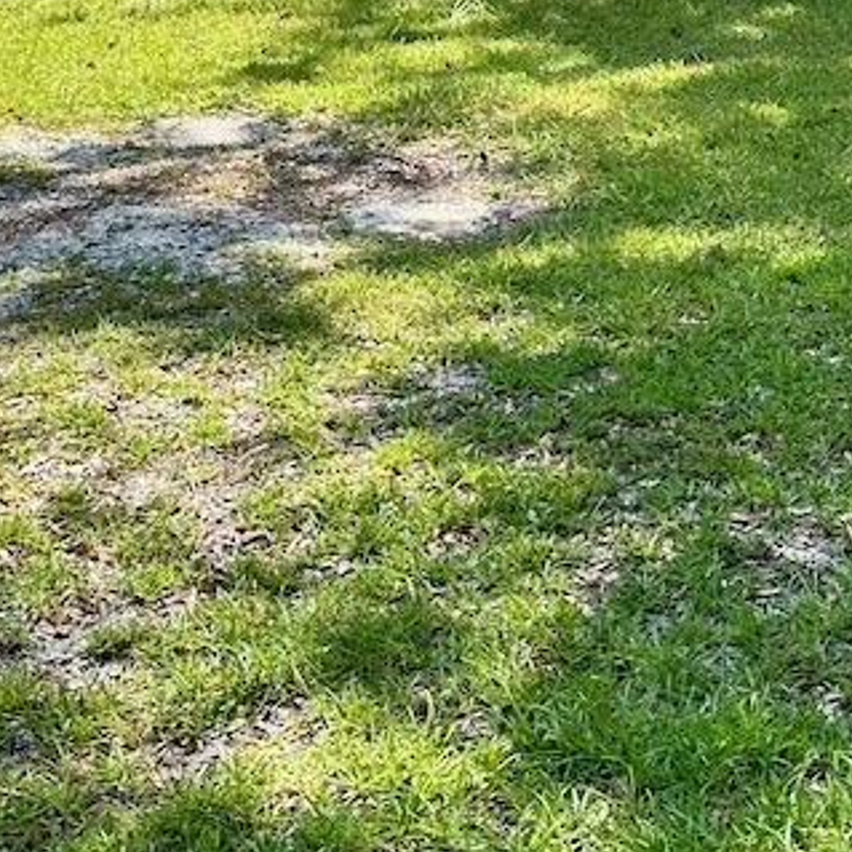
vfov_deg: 18.5
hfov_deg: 20.4
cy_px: -342
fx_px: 2367
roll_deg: -0.3
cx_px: 531
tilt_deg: -4.4
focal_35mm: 85
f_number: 1.78
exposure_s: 1/1119
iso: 80
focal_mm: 6.86
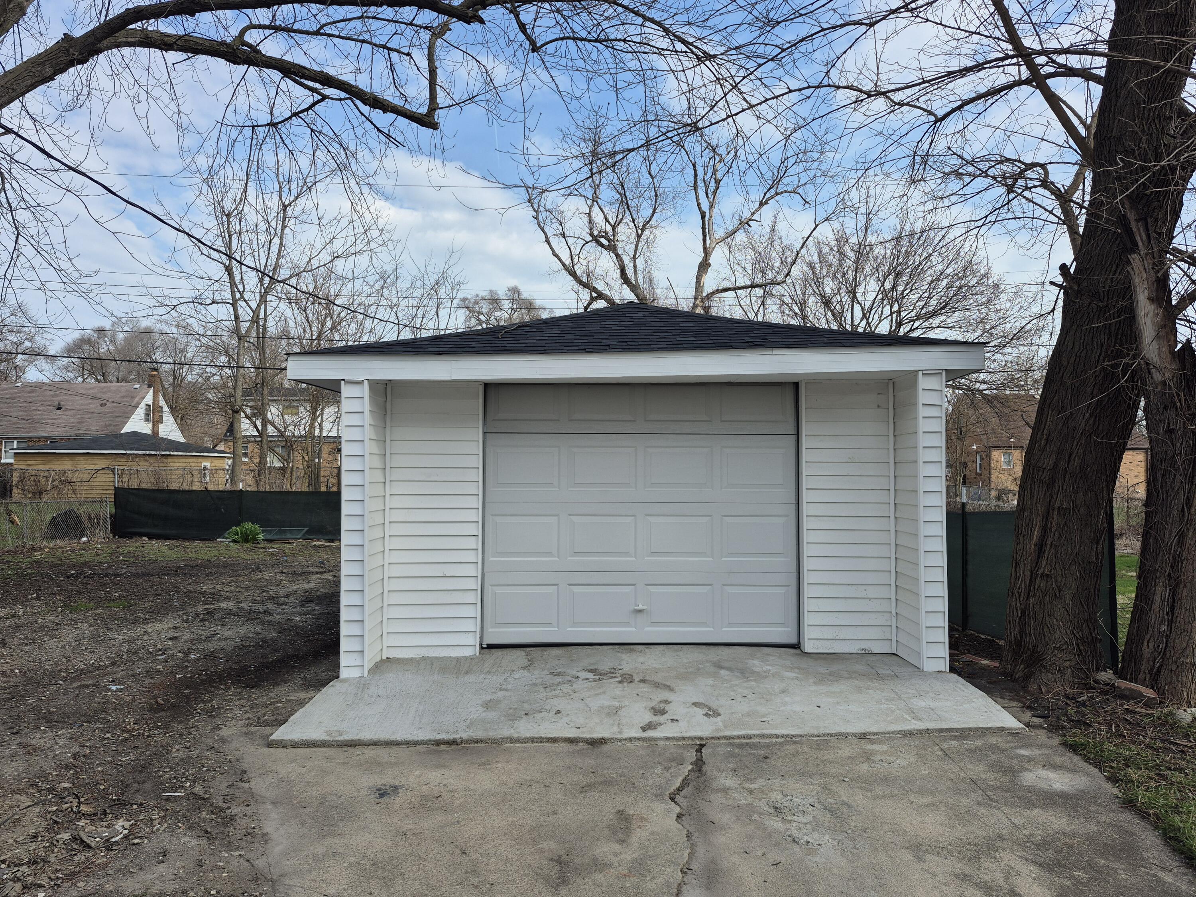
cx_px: 598
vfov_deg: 58.9
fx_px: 795
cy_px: 448
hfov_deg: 73.9
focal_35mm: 23
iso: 25
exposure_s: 1/1564
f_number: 1.8
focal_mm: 5.4
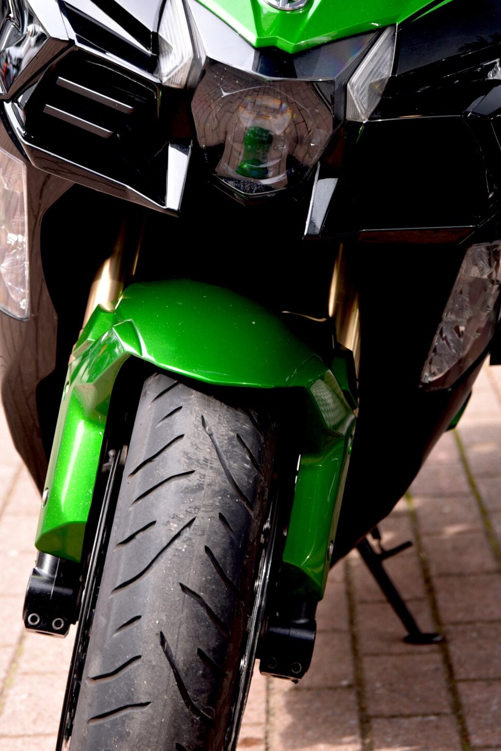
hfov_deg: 12.5
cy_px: 205
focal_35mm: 110
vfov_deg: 18.5
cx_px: 290
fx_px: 2294
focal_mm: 62
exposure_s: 1/80
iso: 100
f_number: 4.5
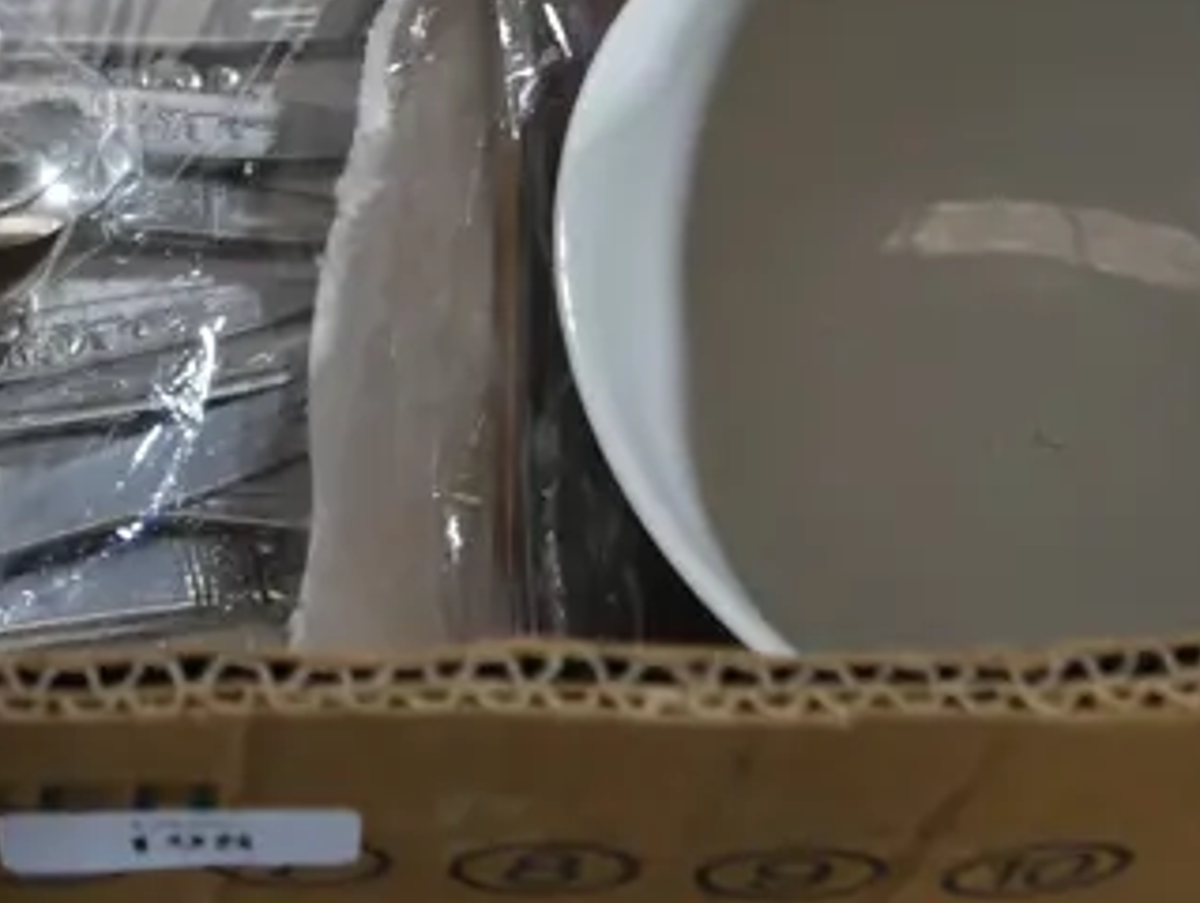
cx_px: 53
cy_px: -476
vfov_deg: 12.9
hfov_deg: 17.7
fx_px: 3783
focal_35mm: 109
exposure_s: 1/60
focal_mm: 17
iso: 640
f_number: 4
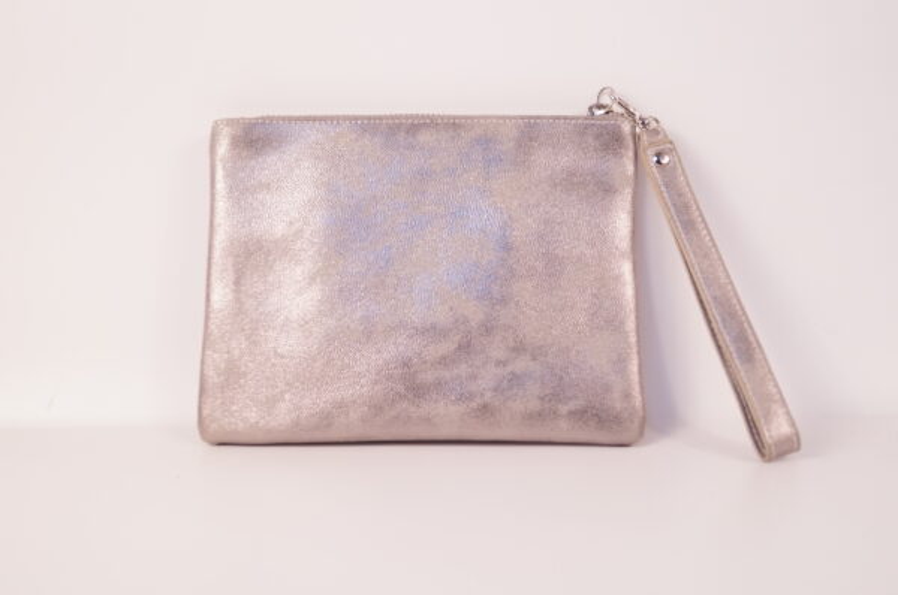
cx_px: 449
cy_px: 298
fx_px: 1121
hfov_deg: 43.7
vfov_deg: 29.8
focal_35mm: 45
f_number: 4.5
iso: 800
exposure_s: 1/400
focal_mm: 30
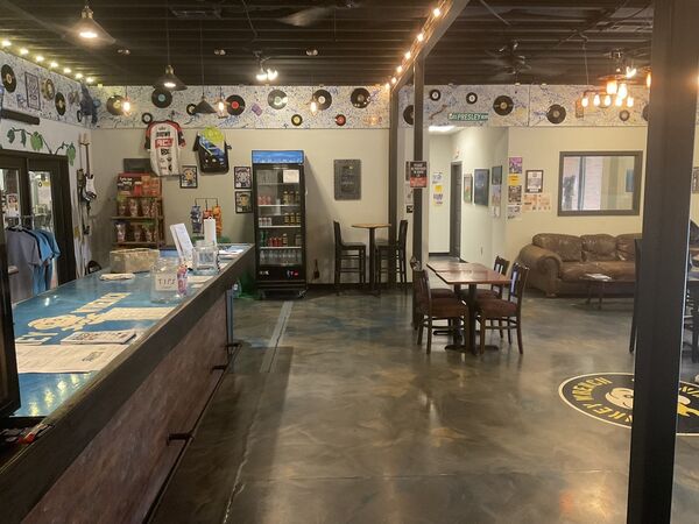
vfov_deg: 48.2
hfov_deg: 61.7
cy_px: 262
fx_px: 586
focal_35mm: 29
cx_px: 350
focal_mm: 3
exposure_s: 1/40
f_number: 1.8
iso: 320
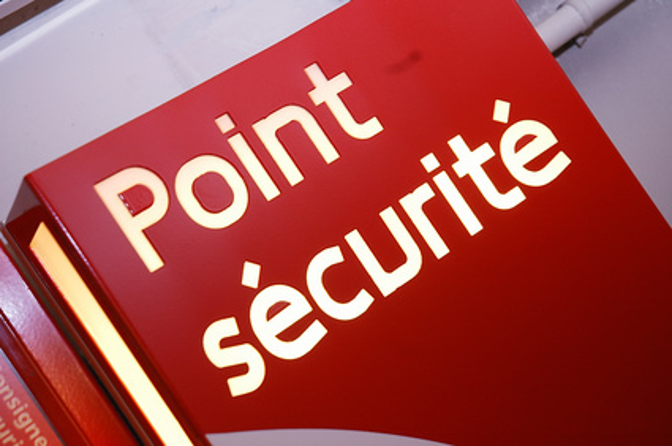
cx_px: 336
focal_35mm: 82
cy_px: 223
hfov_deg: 24.7
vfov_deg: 16.5
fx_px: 1538
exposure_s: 1/25
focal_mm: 55
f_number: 4.5
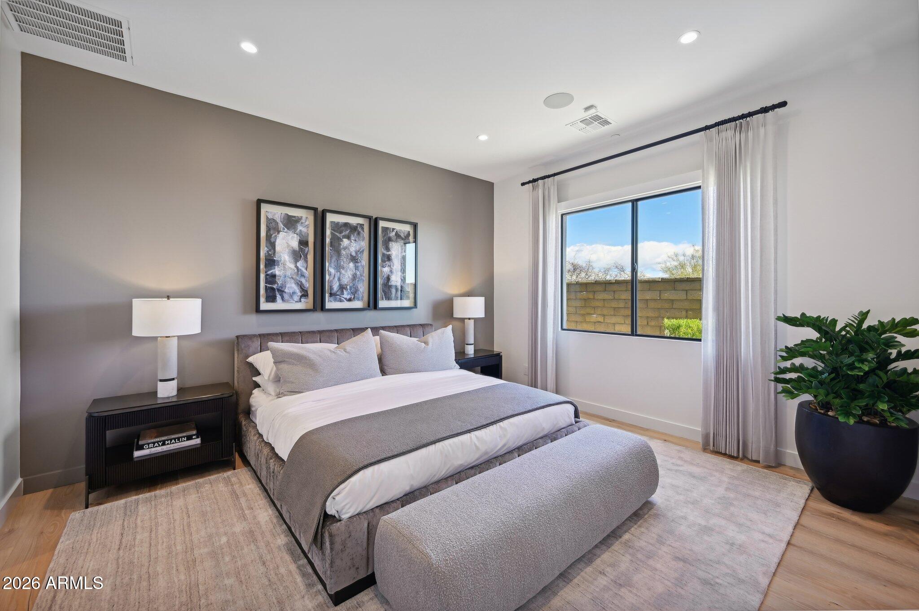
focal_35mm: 14
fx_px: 357
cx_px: 460
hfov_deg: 104.3
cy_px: 306
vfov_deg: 81.1
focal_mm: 14
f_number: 8
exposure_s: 1/40
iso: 200
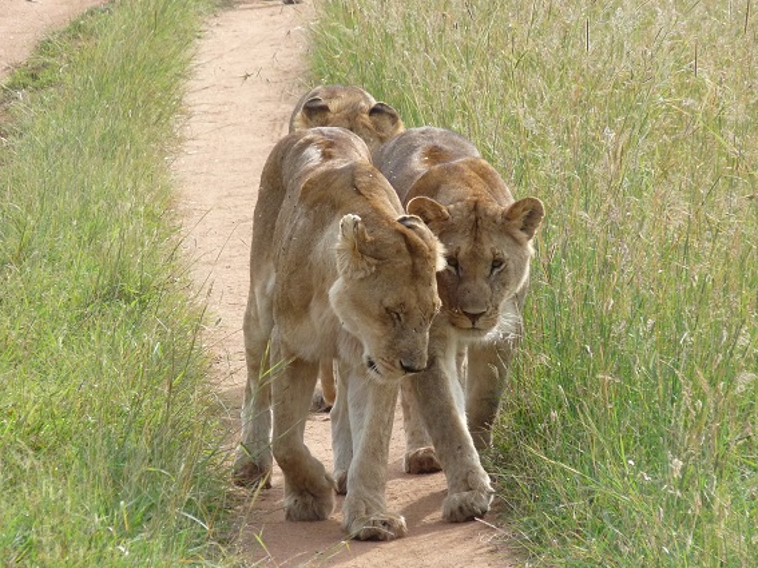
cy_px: 288
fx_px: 8275
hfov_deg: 5.2
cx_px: 330
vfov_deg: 3.9
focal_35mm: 378
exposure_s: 1/500
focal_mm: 54.4
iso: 200
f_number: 4.5
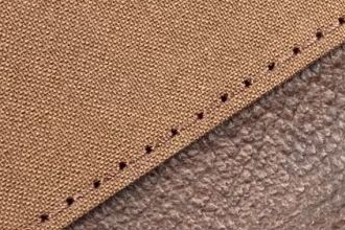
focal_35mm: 164
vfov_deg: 8.1
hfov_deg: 11.6
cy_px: 424
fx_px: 1572
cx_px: 610
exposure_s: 1/50
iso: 80
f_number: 1.8
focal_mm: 4.25
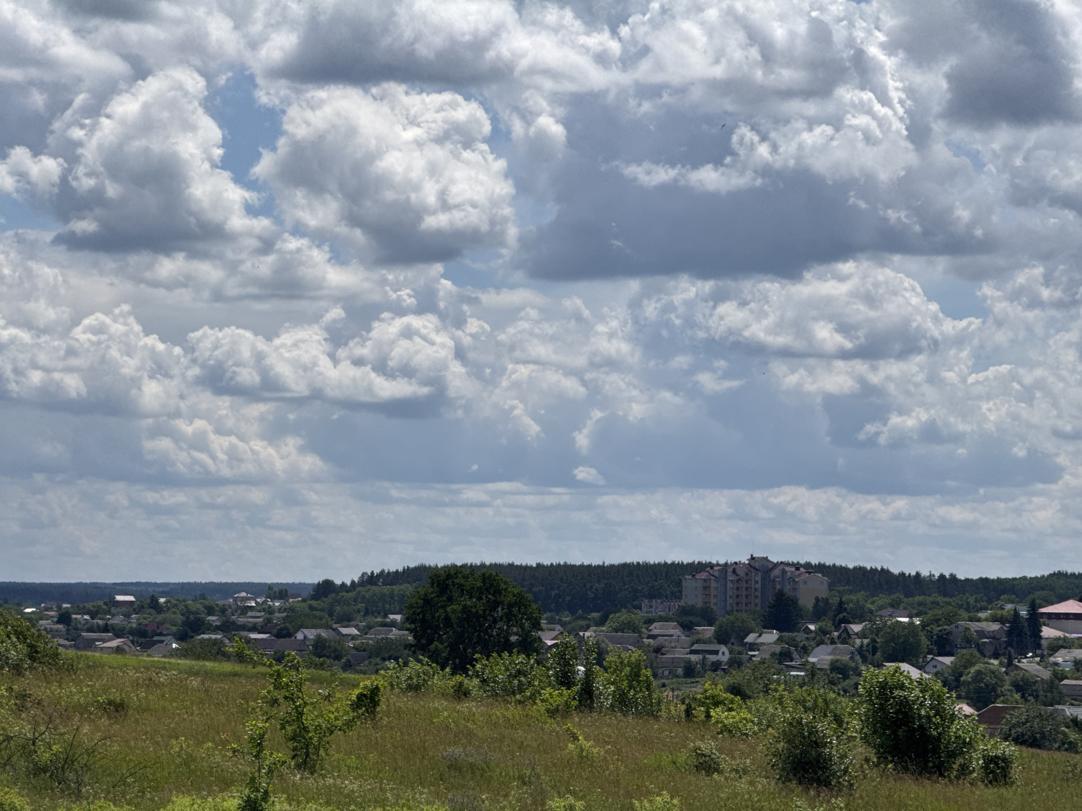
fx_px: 3751
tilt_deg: +2.1
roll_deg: +0.1
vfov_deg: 12.3
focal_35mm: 120
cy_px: 406
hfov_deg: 16.4
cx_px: 541
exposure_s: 1/3344
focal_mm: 15.66
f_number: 2.8
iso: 40
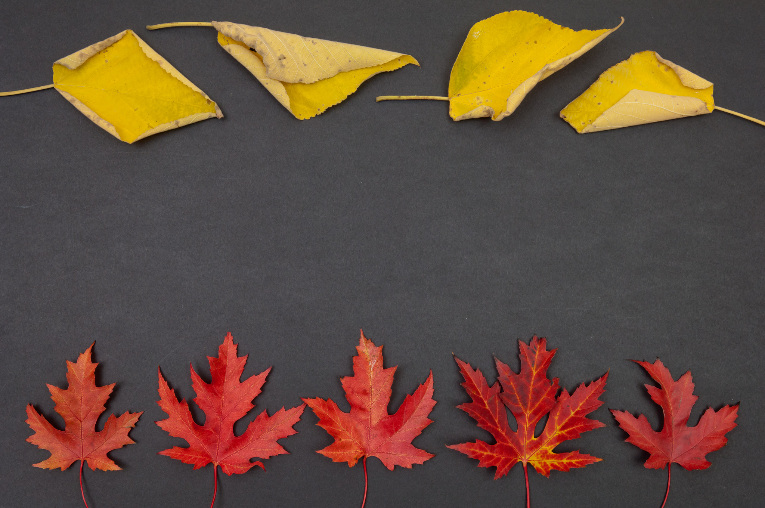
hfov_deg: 42.4
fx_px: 987
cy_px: 254
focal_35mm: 46
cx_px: 382
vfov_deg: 28.9
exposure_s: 1/160
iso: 200
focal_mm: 31
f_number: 9
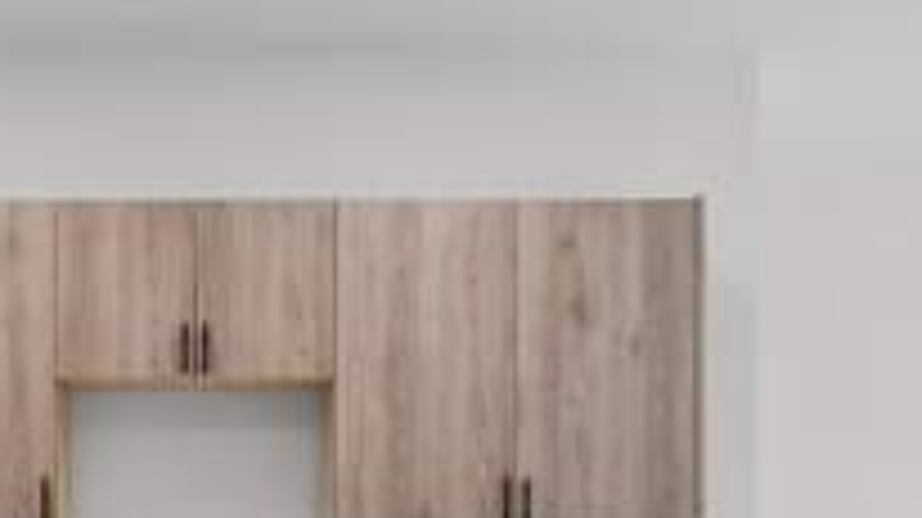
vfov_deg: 23.4
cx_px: 189
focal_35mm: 49
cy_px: 511
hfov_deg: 40.4
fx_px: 1197
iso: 200
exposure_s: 1/3
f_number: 9
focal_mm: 12
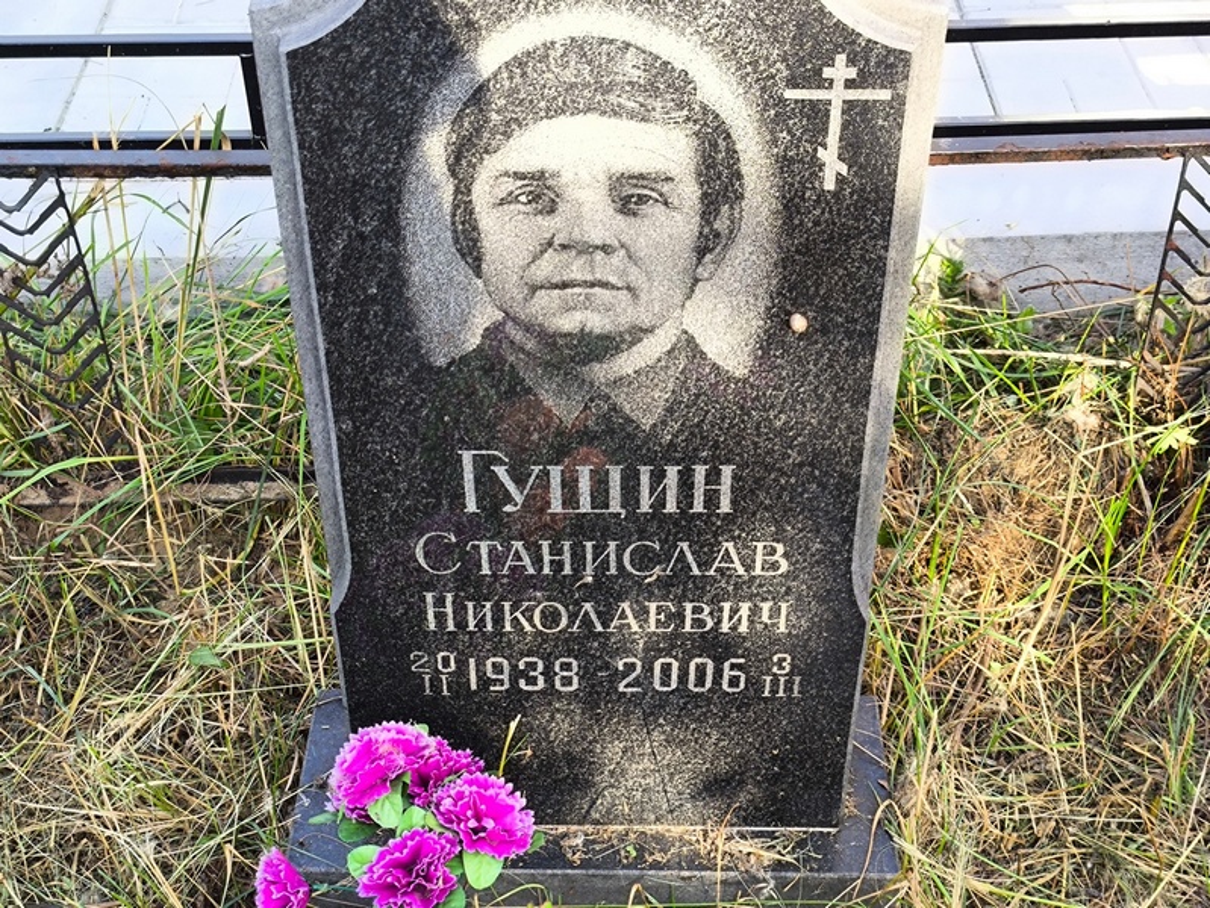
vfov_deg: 29.1
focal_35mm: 50
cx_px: 605
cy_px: 454
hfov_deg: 38.2
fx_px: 1749
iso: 50
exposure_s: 1/173
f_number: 1.7
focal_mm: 4.71
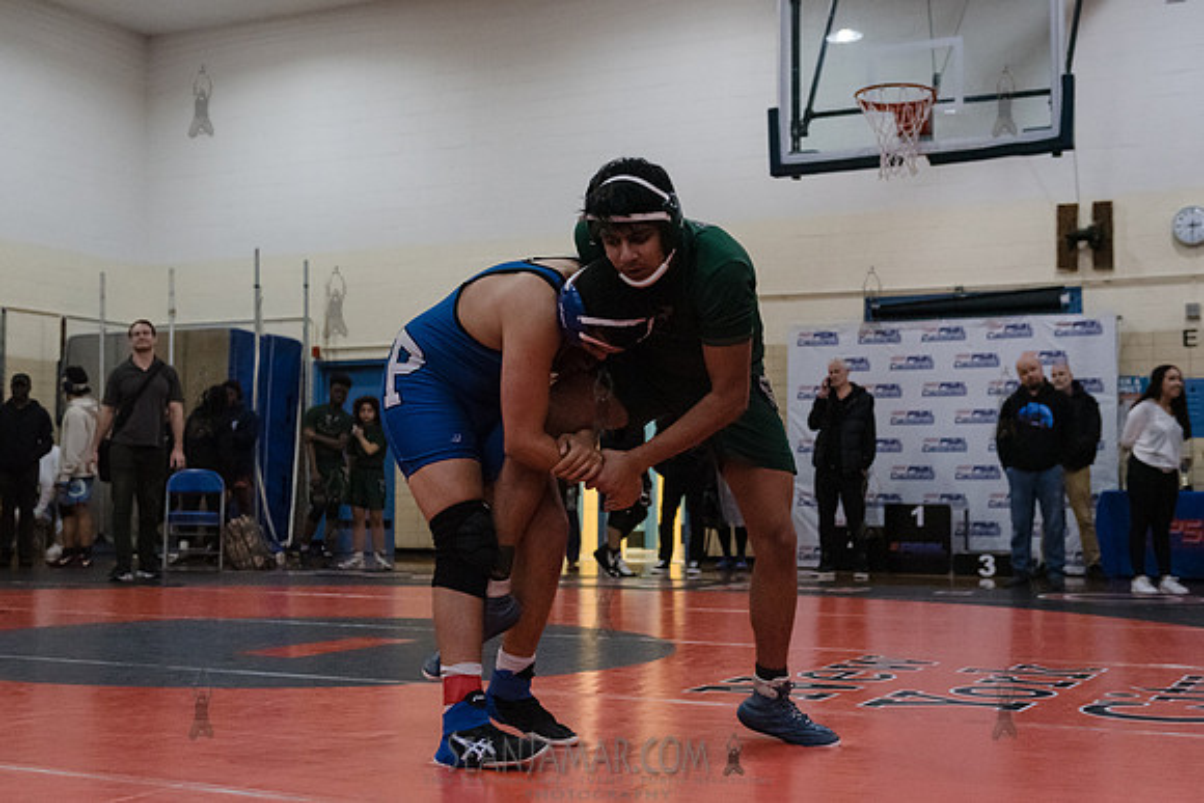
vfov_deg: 28.0
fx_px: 1613
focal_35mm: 48
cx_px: 602
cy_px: 402
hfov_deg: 40.9
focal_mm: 45
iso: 8000
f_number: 3.2
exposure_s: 1/400
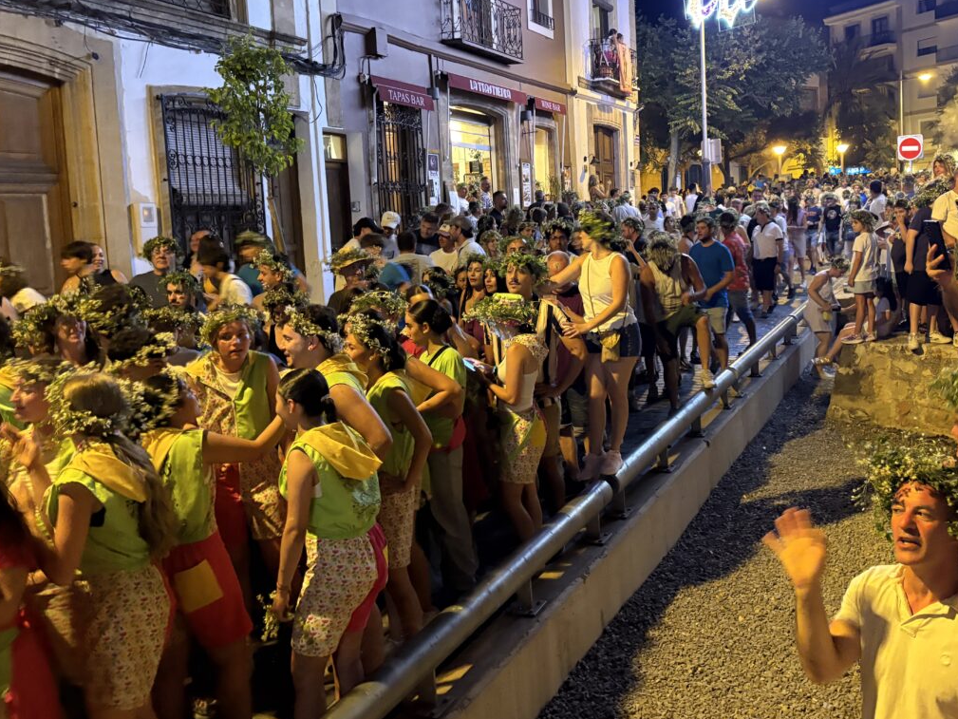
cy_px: 292
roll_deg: +3.4
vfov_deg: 41.6
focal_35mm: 34
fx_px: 941
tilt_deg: -3.8
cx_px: 617
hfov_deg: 53.2
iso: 640
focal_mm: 5.96
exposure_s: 1/25
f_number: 1.6
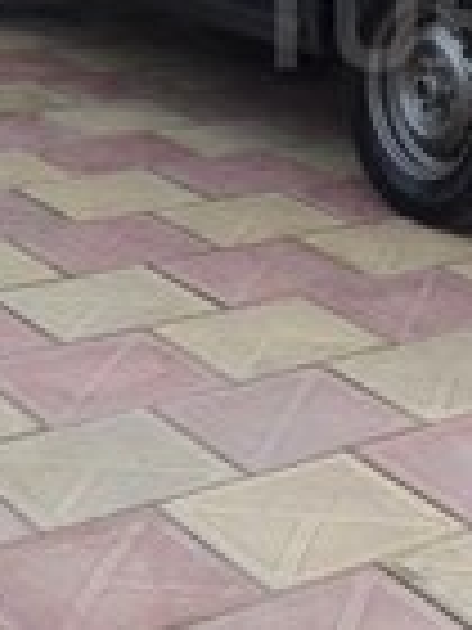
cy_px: 18
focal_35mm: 99
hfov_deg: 14.4
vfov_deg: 19.3
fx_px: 1800
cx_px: 593
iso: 40
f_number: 1.9
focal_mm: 3.7
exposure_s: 1/100
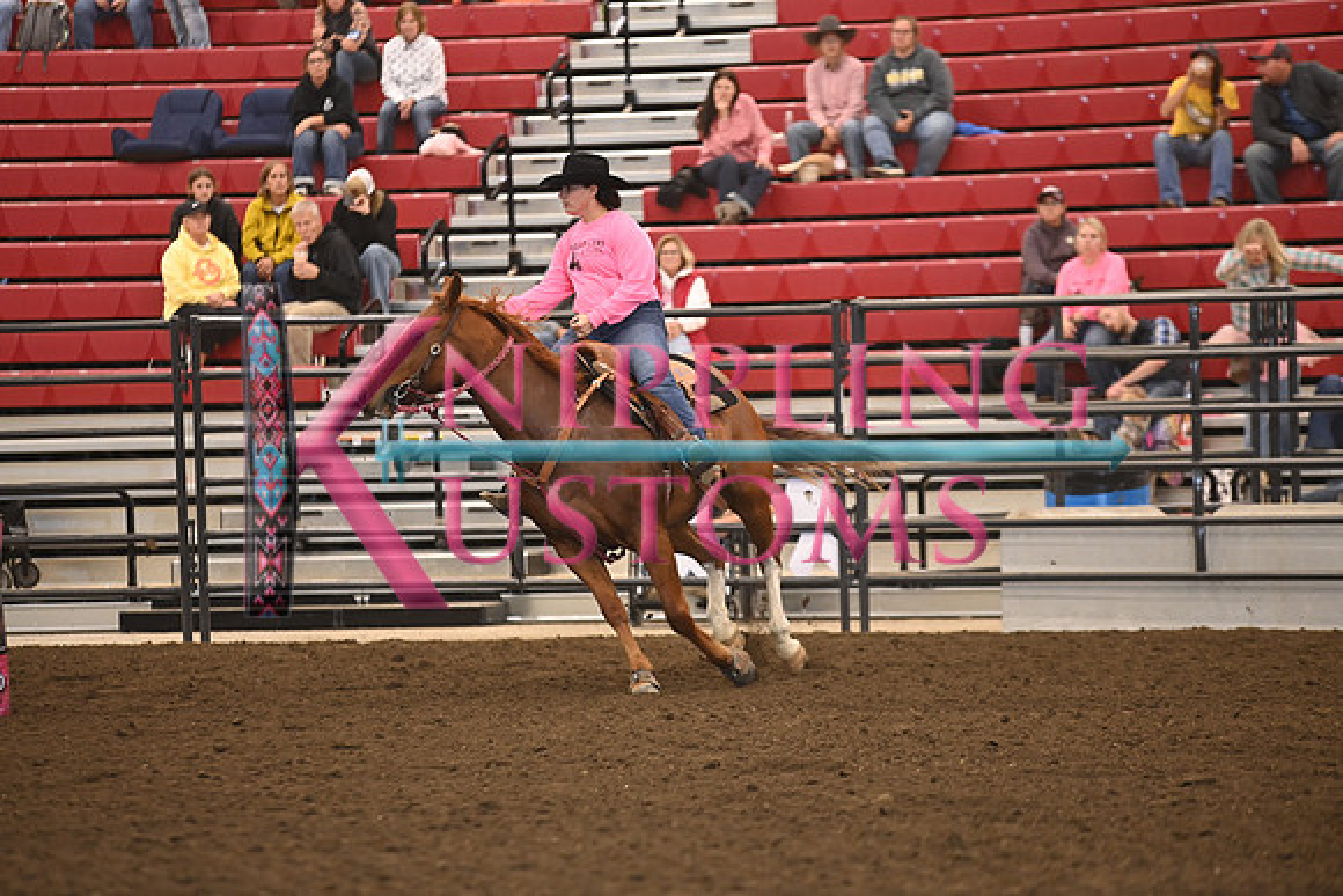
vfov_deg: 6.9
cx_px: 672
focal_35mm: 200
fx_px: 7463
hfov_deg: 10.3
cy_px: 448
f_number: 3.2
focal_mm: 200
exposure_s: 1/250
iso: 1600
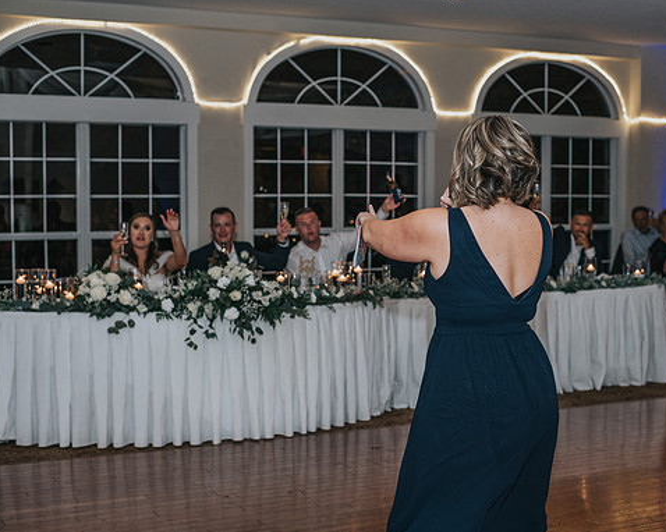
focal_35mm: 57
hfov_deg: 32.9
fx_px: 1123
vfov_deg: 26.7
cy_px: 265
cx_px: 398
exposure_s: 1/125
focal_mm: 50
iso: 800
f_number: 4
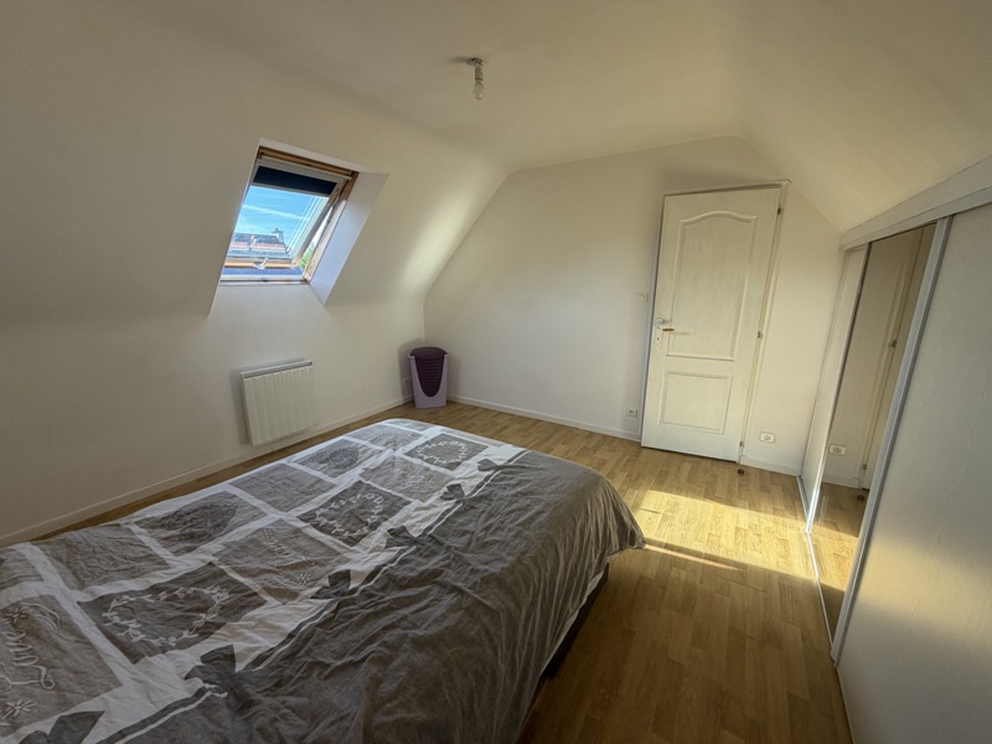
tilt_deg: -13.6
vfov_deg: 85.7
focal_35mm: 14
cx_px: 496
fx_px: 401
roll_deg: +0.1
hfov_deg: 102.1
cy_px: 372
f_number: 2.2
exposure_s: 1/121
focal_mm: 2.22
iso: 125
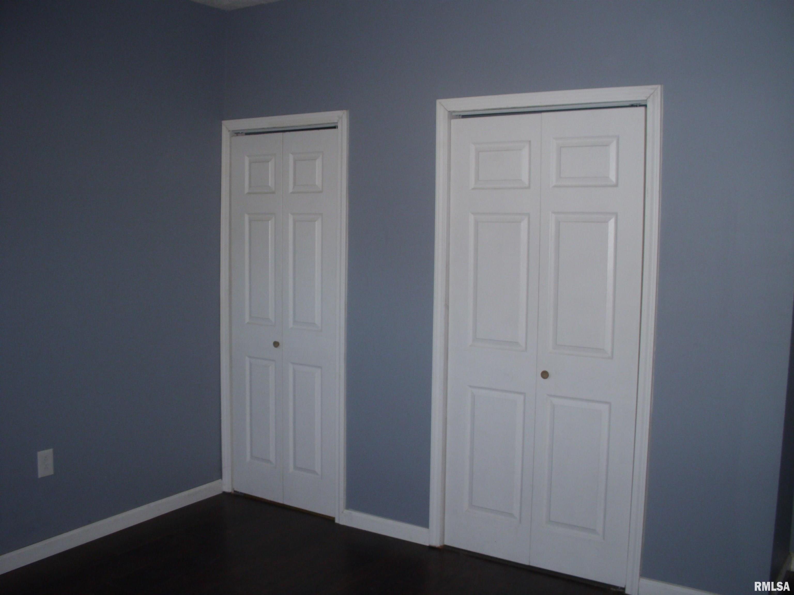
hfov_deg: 49.0
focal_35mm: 38
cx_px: 397
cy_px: 298
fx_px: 872
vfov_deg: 37.7
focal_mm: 6.3
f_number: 2.9
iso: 200
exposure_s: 1/60
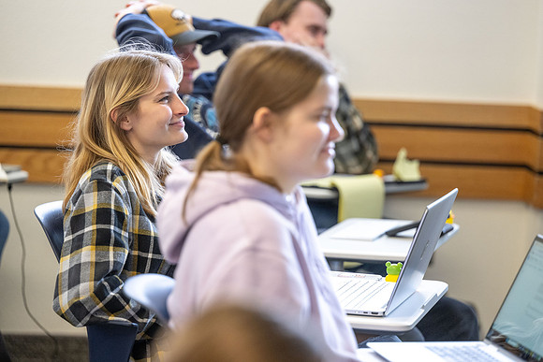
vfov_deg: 9.8
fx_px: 2112
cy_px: 181
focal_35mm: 140
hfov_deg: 14.7
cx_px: 272
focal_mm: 140
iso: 2000
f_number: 2.8
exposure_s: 1/200
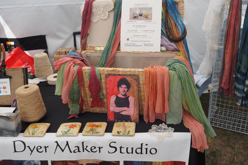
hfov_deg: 51.9
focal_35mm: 37
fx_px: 255
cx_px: 127
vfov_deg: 35.9
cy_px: 74
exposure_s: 1/400
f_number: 6.3
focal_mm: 17
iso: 200
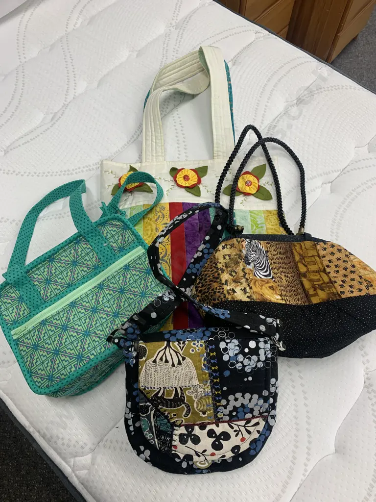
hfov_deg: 53.1
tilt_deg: -66.0
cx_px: 188
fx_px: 377
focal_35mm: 26
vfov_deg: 67.3
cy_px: 251
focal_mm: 4.25
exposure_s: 1/100
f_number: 1.8
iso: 64
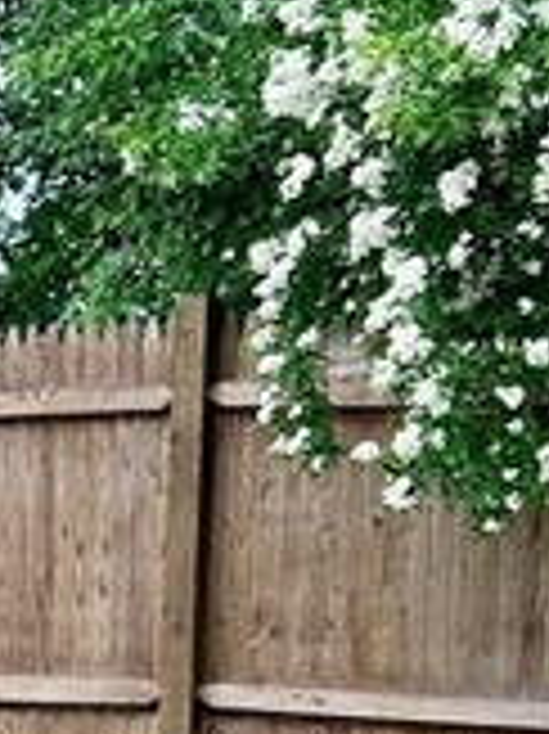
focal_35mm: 113
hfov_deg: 12.0
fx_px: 2393
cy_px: 1018
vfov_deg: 16.3
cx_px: -446
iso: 80
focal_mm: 6.86
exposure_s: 1/351
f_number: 1.78
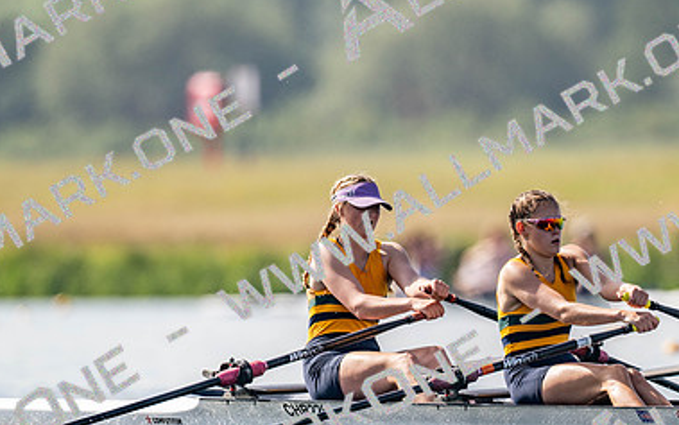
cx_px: 439
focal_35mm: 935
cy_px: 325
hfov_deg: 2.2
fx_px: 17305
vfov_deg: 1.4
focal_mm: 600
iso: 200
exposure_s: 1/2500
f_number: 5
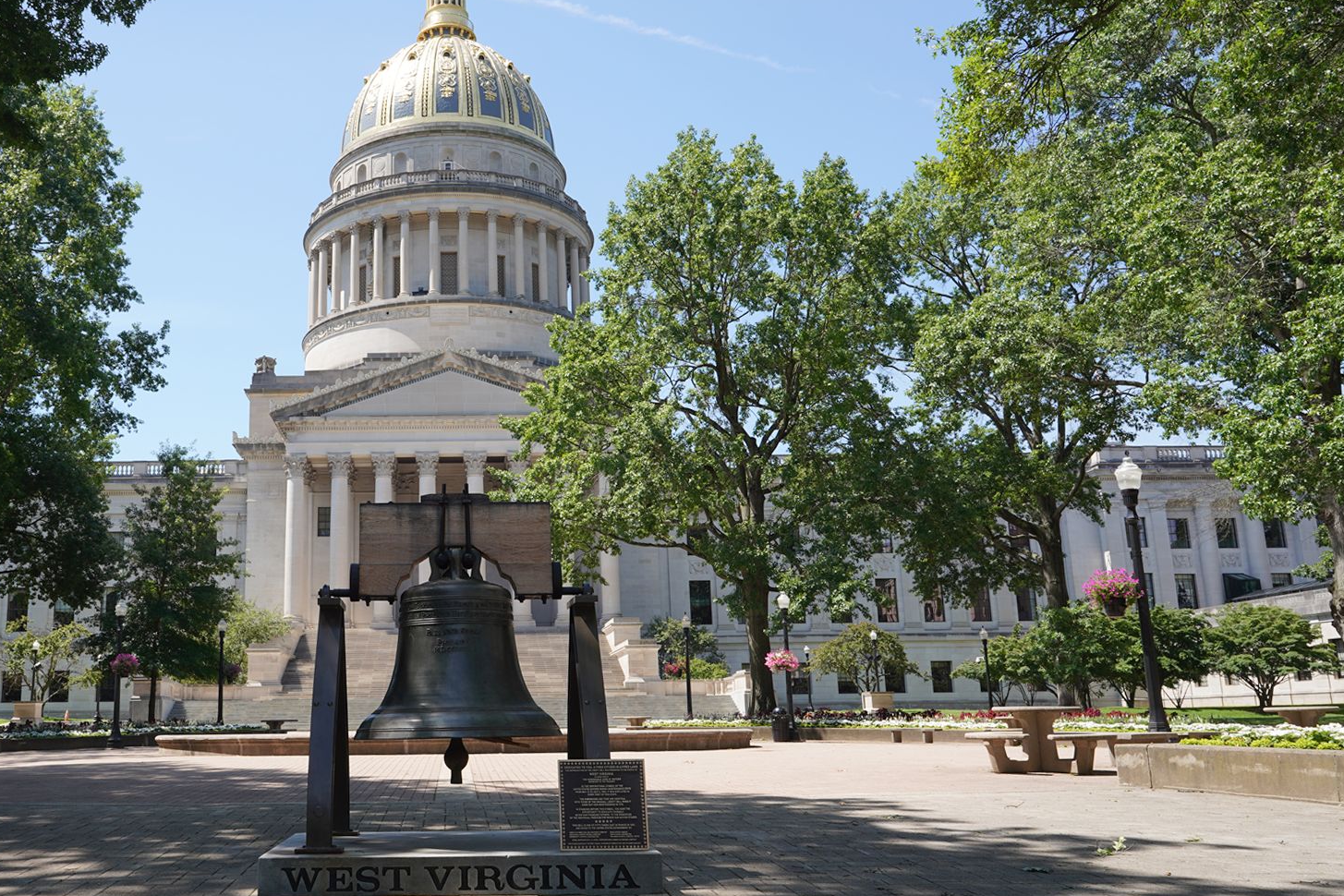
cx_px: 454
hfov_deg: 56.1
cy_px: 428
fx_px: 1232
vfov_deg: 40.0
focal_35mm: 33
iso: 100
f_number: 10
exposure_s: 1/100
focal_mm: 24
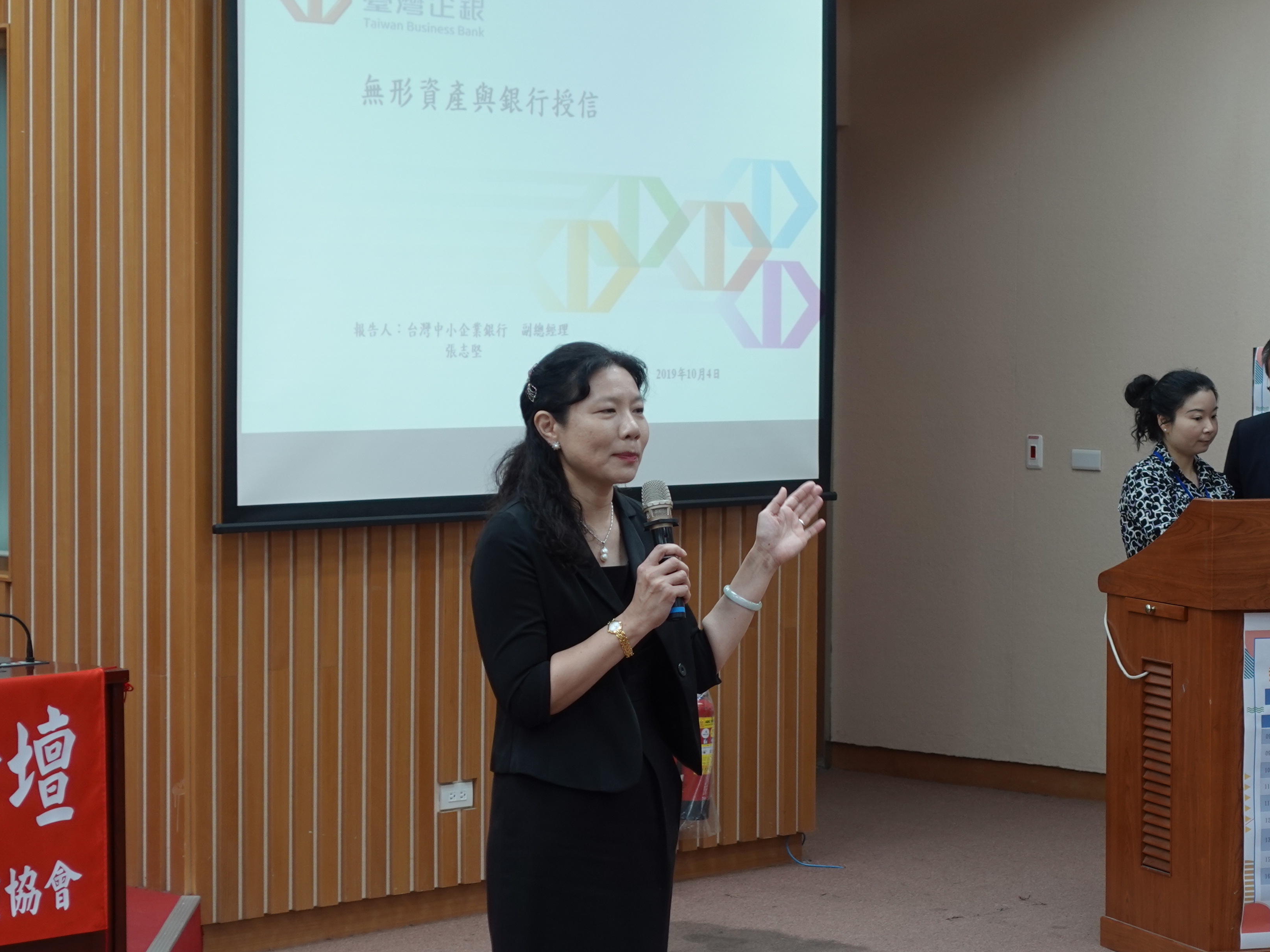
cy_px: 540
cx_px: 603
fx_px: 3742
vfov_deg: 14.5
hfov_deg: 19.3
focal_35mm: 102
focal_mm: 22.95
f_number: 2.8
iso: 125
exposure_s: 1/50
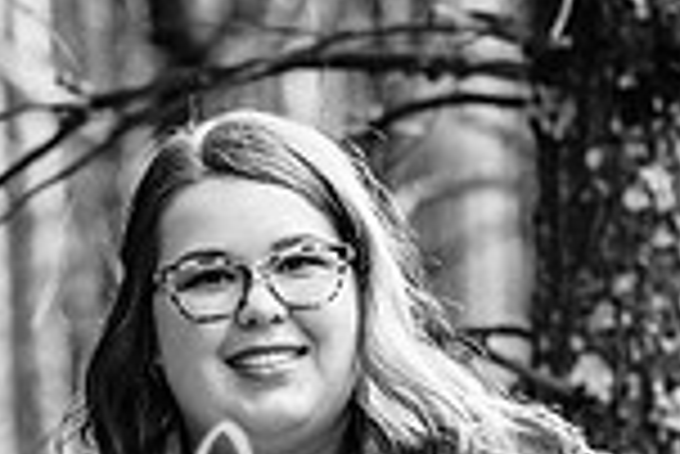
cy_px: 609
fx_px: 6182
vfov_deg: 4.2
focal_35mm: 327
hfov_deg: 6.3
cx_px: -108
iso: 500
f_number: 2.8
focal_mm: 85
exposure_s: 1/250
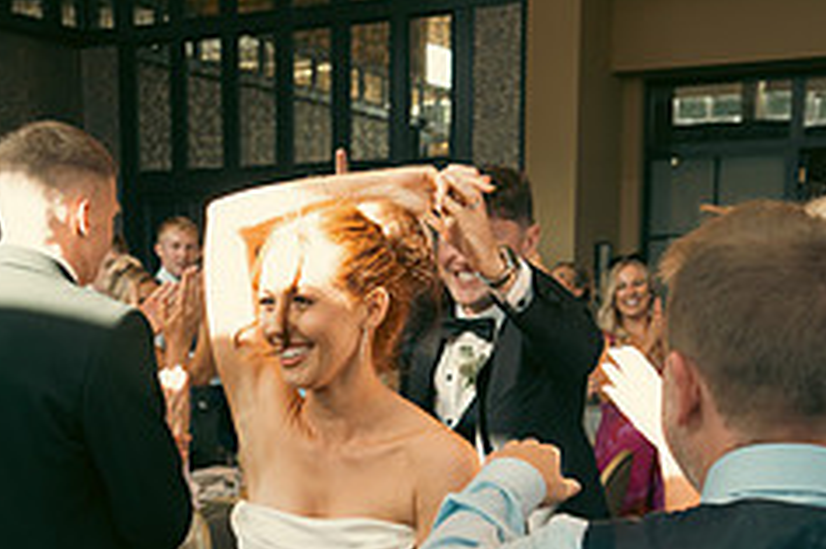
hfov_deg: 33.8
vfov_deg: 22.4
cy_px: 502
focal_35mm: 59
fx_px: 1353
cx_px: 315
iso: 800
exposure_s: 1/250
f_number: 3.5
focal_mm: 24
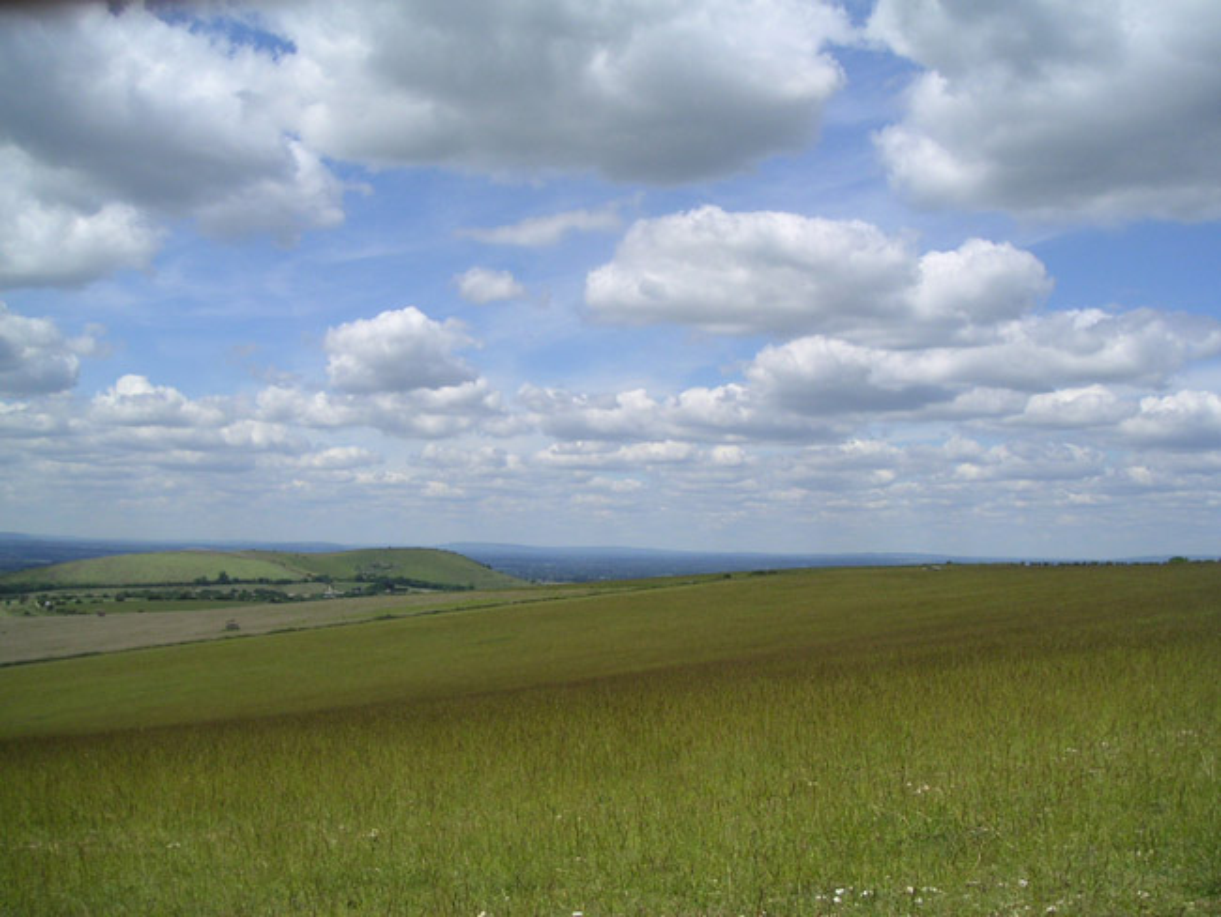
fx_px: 1341
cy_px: 458
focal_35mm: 38
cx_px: 610
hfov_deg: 49.0
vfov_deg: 37.7
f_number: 6.7
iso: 50
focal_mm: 6
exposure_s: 1/350
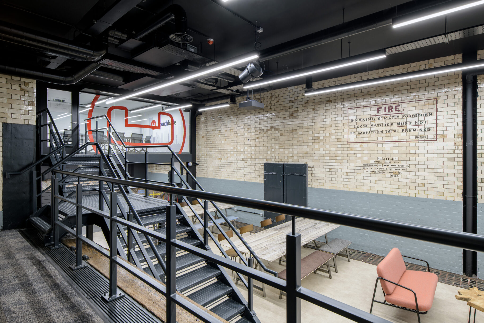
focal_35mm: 19
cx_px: 242
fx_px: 255
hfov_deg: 86.9
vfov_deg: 64.5
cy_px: 162
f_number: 11
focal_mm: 19
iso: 200
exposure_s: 1/1.25
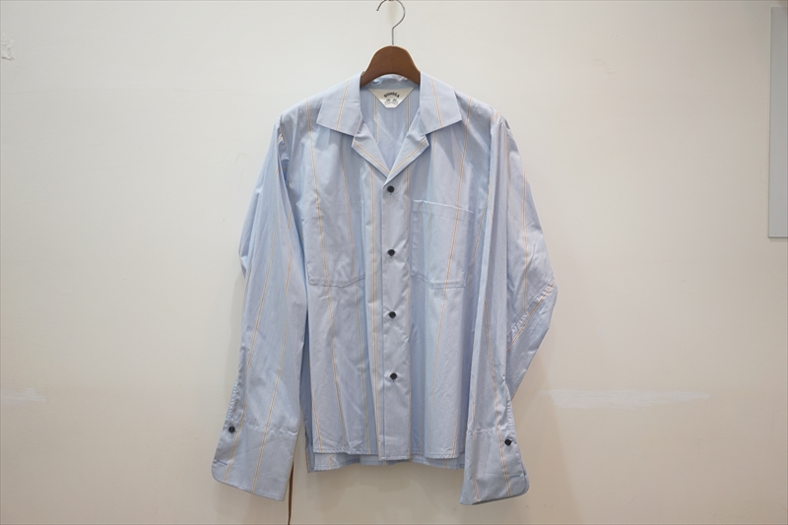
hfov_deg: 36.3
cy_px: 262
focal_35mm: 55
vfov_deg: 24.6
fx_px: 1204
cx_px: 394
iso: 200
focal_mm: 55
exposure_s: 1/60
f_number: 1.8
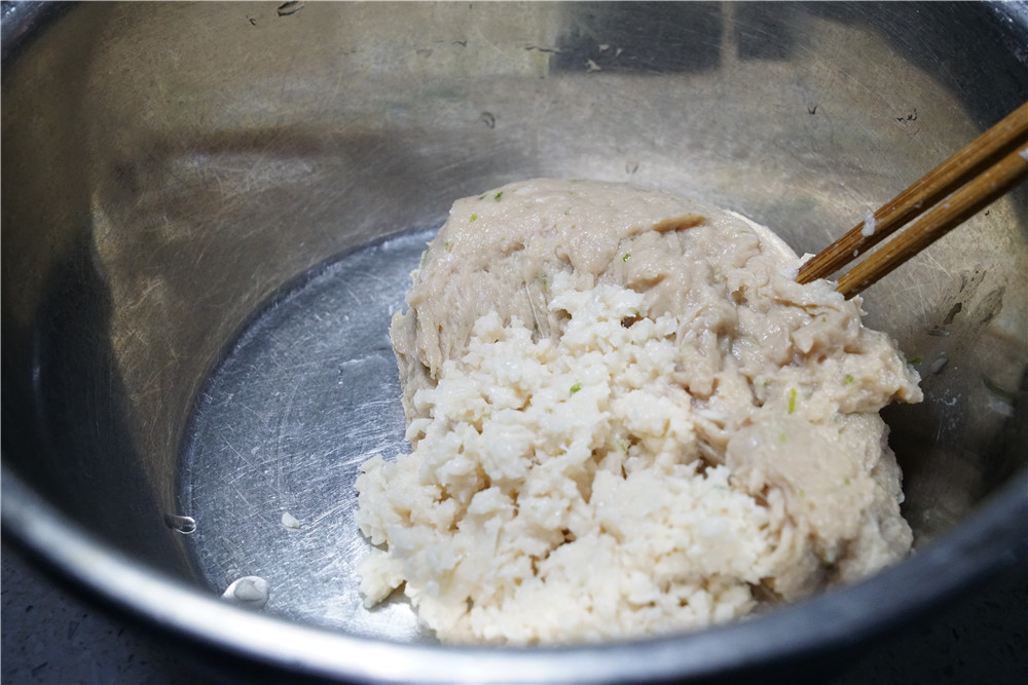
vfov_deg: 28.7
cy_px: 342
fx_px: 1342
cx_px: 514
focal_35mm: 47
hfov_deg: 41.9
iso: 6400
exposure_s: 1/160
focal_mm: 47
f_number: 7.1
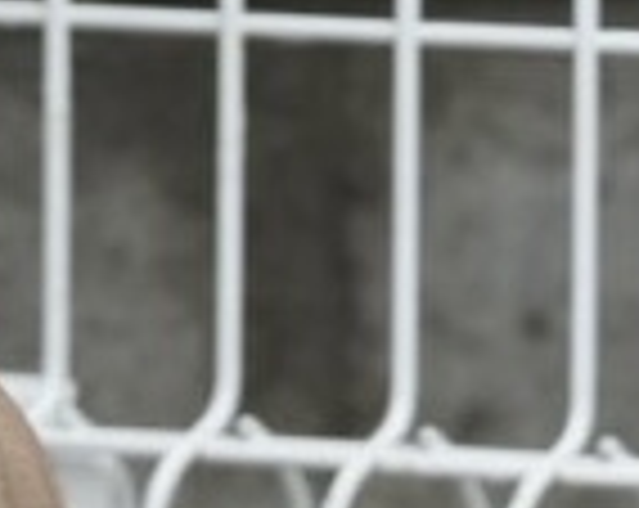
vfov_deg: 3.7
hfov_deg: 4.7
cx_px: -326
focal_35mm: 412
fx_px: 7776
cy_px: 400
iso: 640
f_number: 3.2
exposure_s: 1/2500
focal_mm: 135
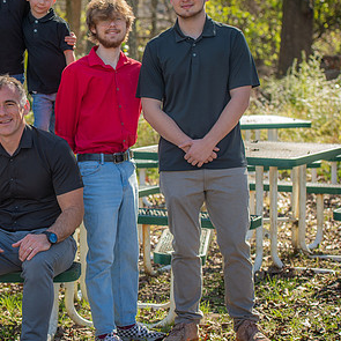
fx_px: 1304
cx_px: 39
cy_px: 141
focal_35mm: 117
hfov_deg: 14.8
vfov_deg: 14.9
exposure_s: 1/250
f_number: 4
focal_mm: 70
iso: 50
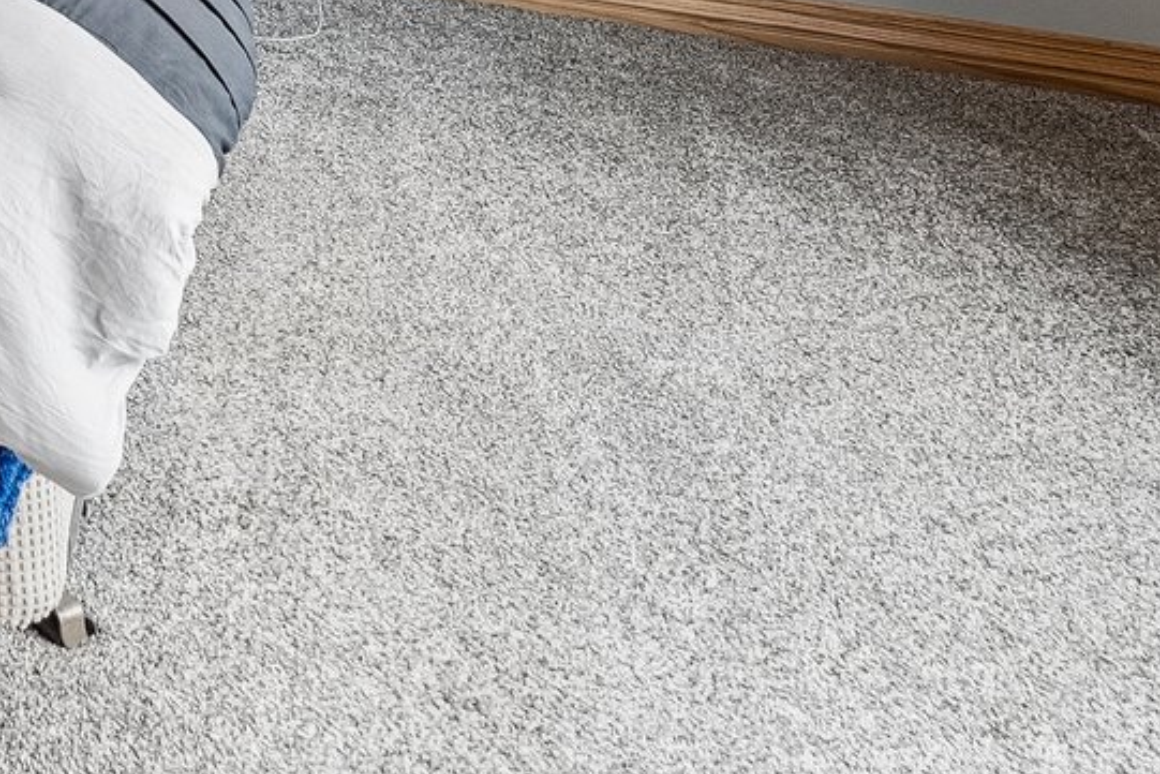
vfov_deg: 18.8
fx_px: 1708
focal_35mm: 53
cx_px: -663
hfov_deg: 25.7
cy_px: -672
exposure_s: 1/15
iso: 500
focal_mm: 14
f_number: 6.3
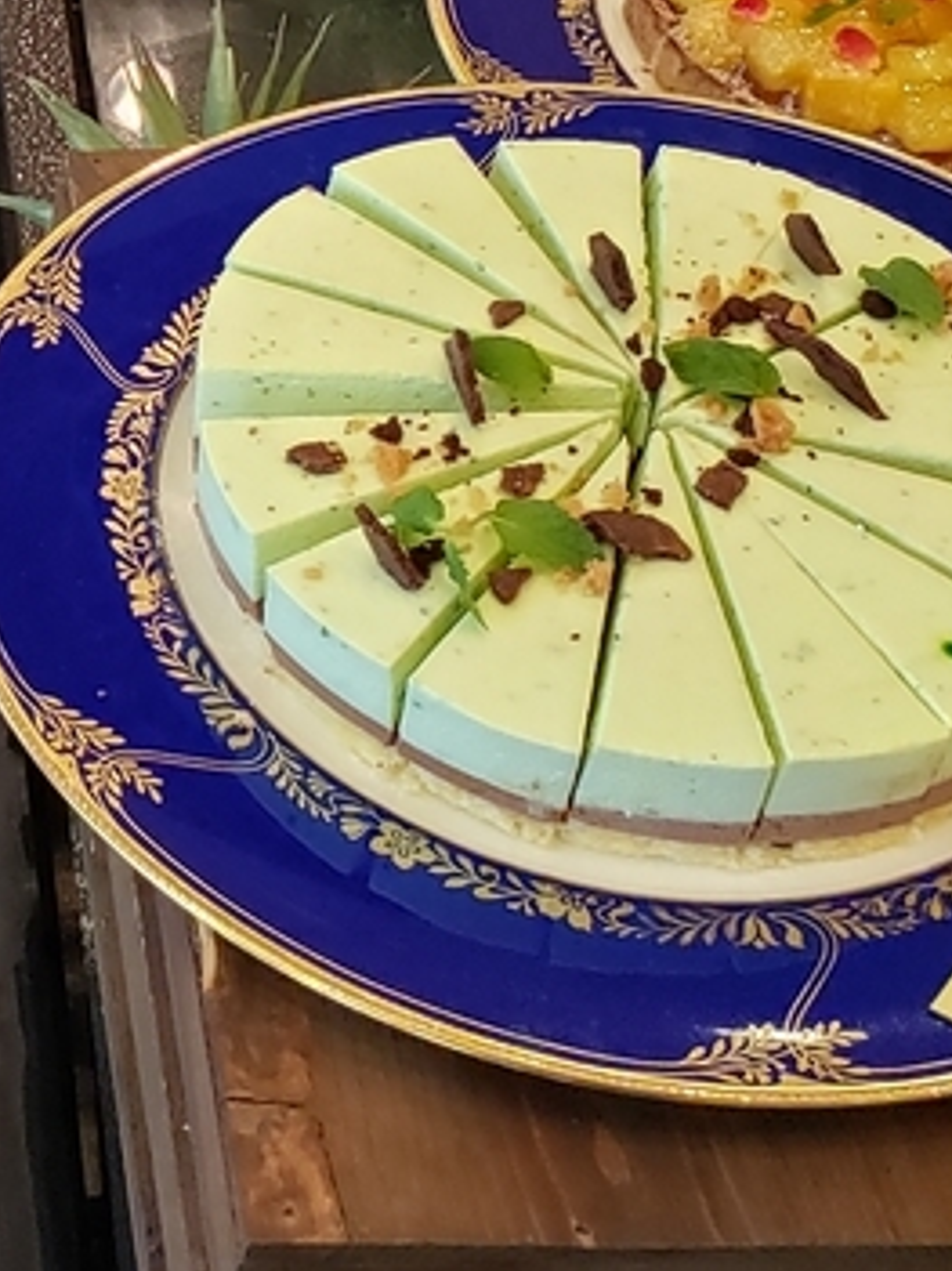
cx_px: -405
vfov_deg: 21.5
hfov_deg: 15.5
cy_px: 98
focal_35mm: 89
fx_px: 3266
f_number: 2.4
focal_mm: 4.3
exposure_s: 1/120
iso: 640
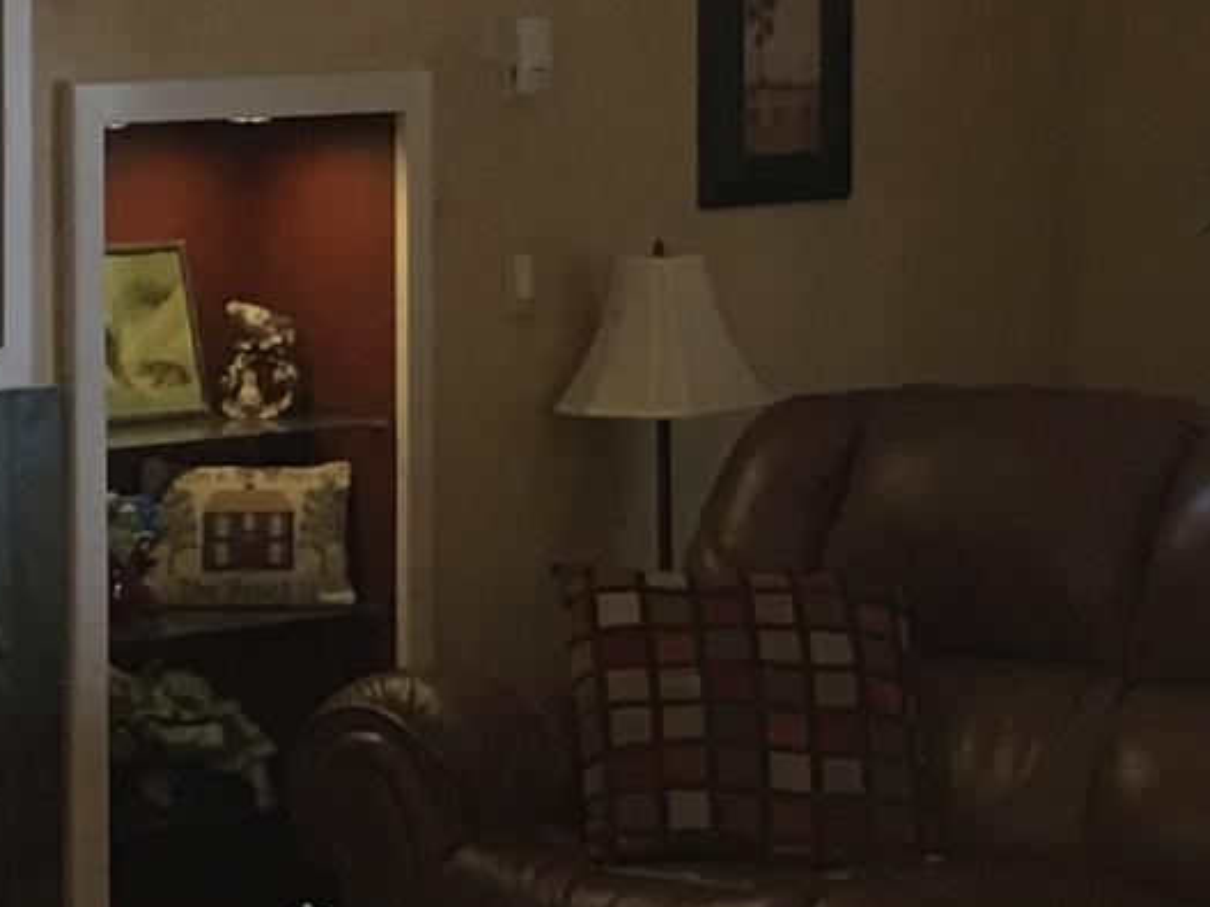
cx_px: 158
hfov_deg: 11.9
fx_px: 5766
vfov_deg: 9.0
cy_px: 505
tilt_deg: -2.1
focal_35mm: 165
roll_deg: +0.7
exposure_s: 1/15
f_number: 2.2
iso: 40
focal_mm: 4.15
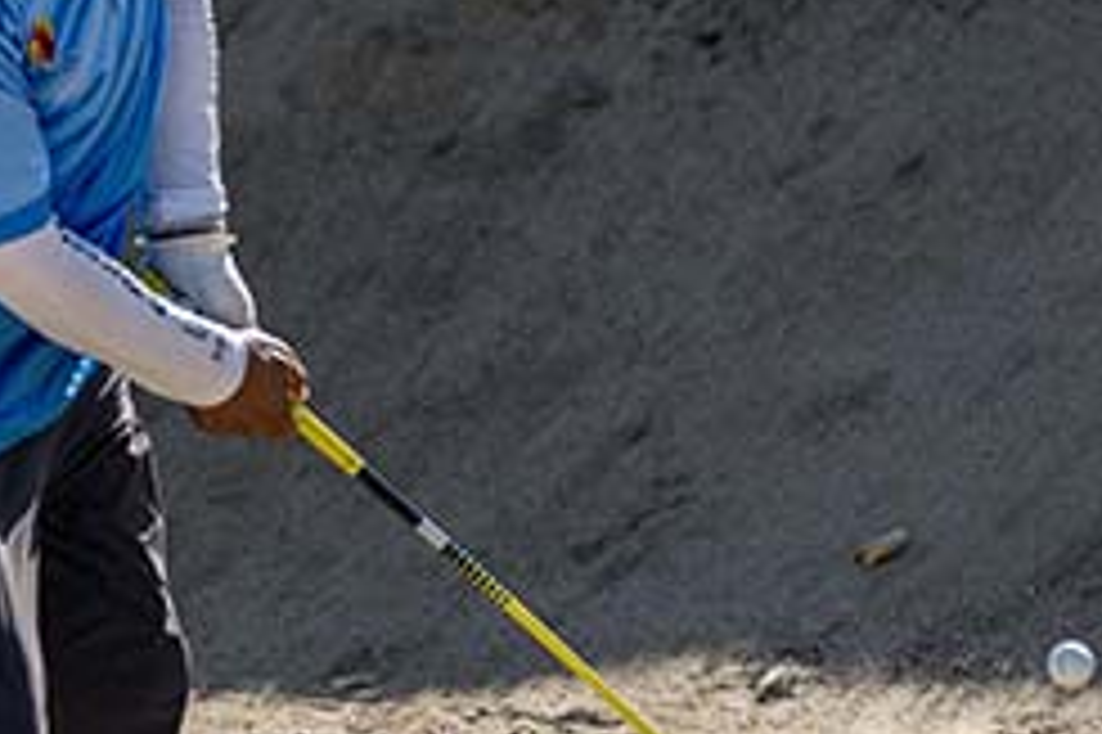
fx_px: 12358
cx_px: 1035
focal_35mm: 404
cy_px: 257
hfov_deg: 5.1
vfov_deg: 3.4
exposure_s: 1/6400
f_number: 2.8
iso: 500
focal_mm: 103
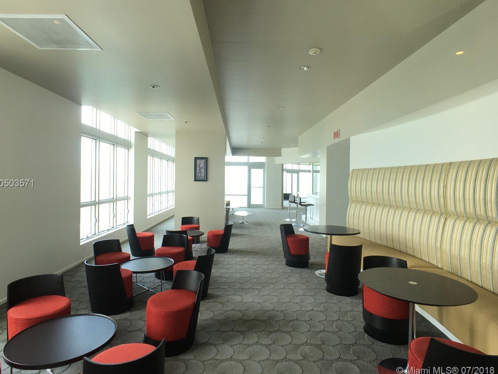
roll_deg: -1.1
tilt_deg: +0.2
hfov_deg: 60.0
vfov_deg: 46.8
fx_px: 432
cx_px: 243
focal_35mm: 30
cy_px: 184
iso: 25
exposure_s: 1/40
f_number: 2.2
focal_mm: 4.15
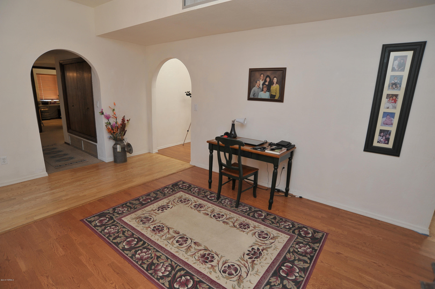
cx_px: 218
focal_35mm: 18
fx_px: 217
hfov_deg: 90.0
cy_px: 144
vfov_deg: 67.3
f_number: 7.1
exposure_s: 1/30
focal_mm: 18
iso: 500
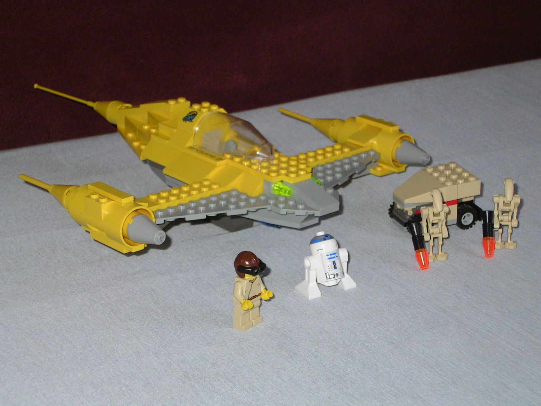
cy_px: 203
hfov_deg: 22.8
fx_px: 1344
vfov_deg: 17.2
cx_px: 270
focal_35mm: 86
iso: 100
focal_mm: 13.3
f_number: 4.3
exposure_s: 1/71.4
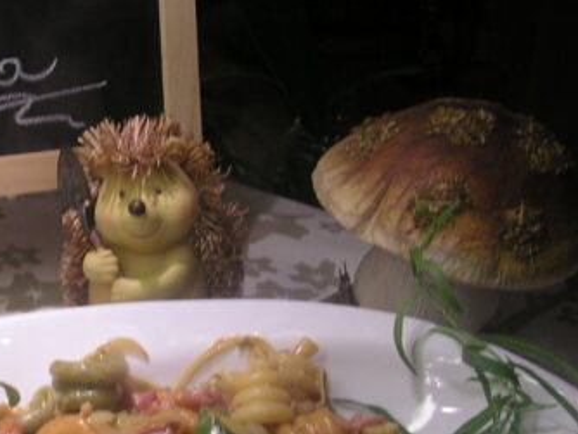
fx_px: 1420
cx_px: 111
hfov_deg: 22.7
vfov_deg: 17.4
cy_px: 271
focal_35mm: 85
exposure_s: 1/30.5
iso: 100
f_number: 2.7
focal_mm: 5.6
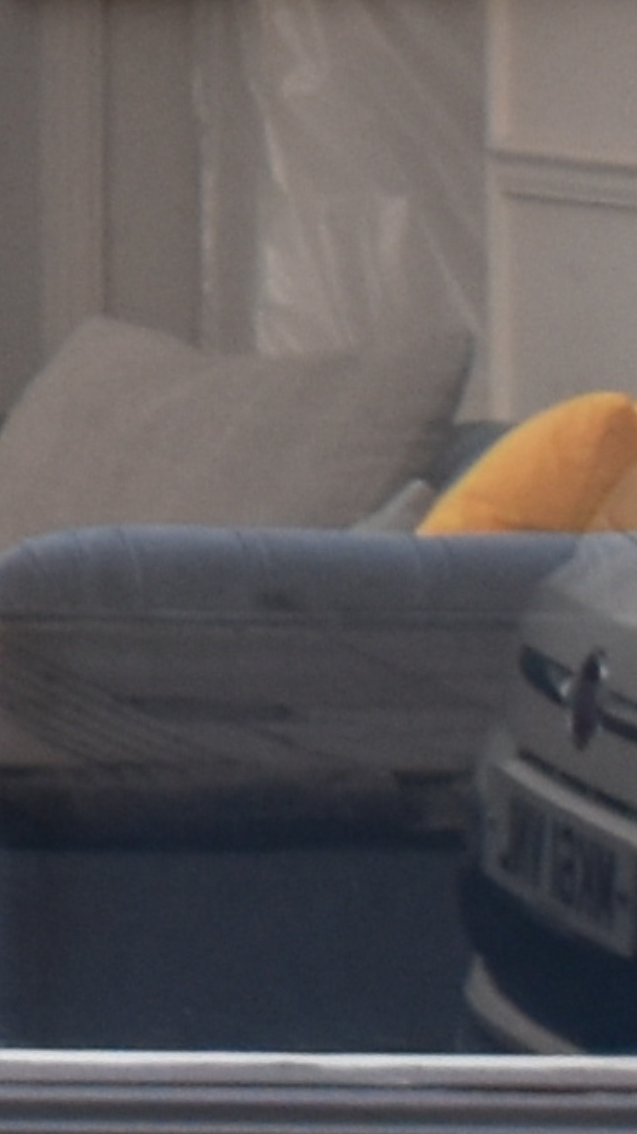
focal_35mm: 491
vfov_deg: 4.3
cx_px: -3845
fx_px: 14753
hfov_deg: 2.3
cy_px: -1172
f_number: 4.5
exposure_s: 1/250
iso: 400
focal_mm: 34
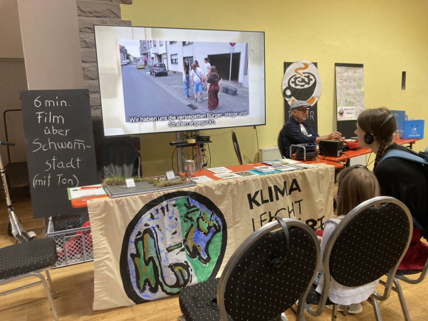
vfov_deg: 49.7
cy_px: 160
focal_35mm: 28
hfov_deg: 63.4
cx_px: 214
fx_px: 346
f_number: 1.8
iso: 125
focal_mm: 4
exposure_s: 1/50
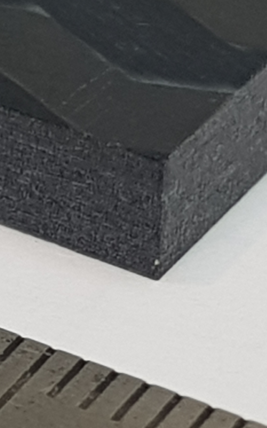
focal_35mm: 58
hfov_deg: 22.4
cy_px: 147
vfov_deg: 34.8
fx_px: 675
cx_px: 125
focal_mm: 4.2
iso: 64
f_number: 1.7
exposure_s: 1/100
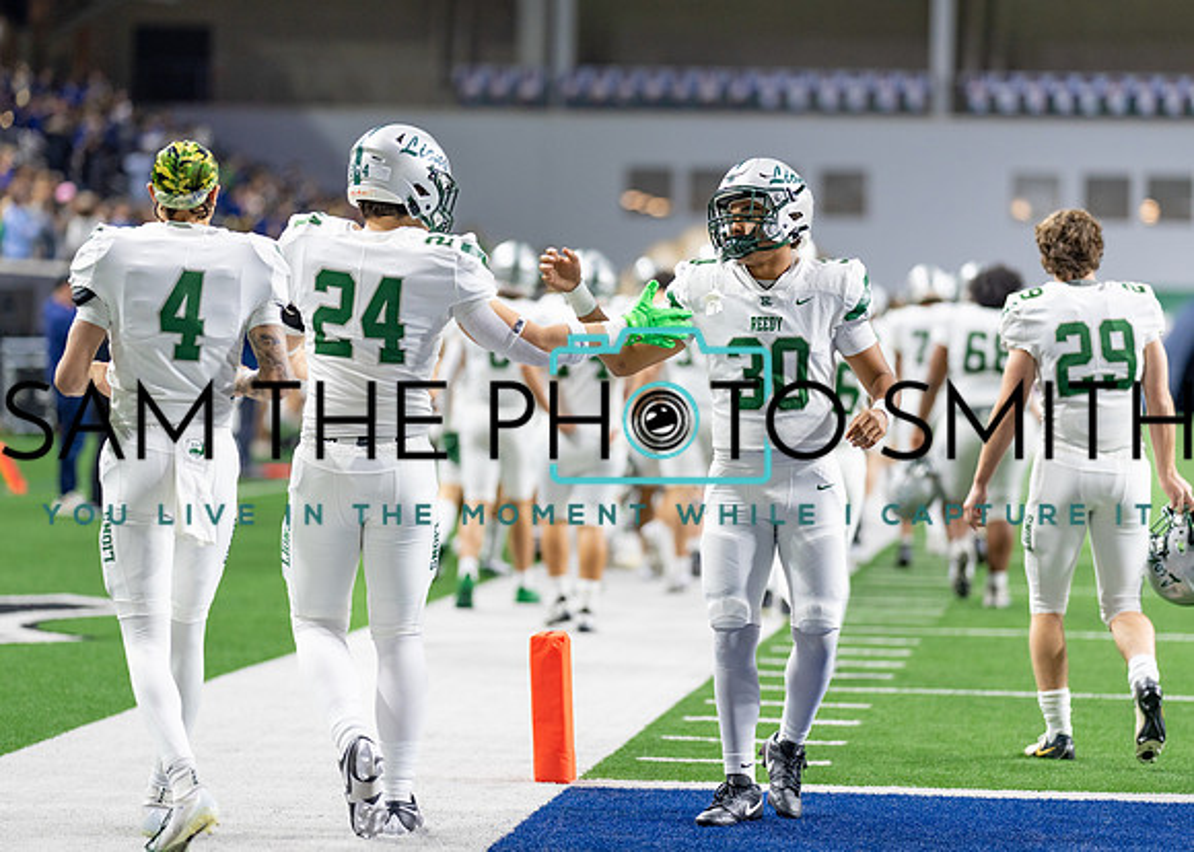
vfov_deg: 8.9
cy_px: 440
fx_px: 5460
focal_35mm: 161
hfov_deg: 12.5
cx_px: 699
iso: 500
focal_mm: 135
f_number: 1.8
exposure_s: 1/400
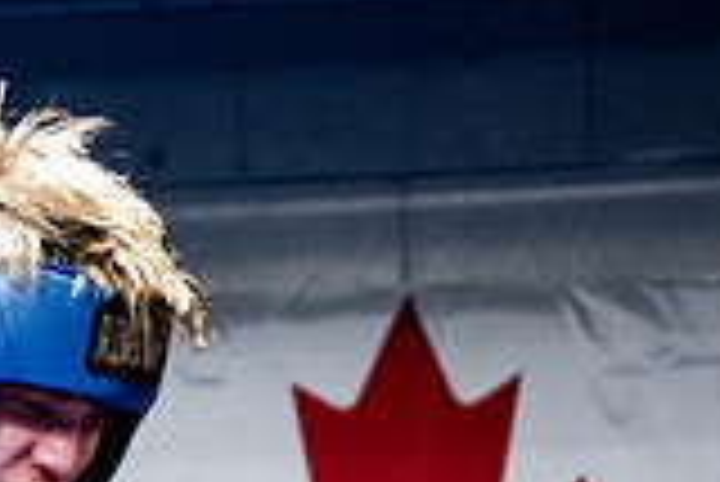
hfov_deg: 8.5
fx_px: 4844
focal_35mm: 242
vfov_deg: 5.6
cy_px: 757
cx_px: 63
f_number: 2.8
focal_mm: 60
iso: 10000
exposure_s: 1/1000
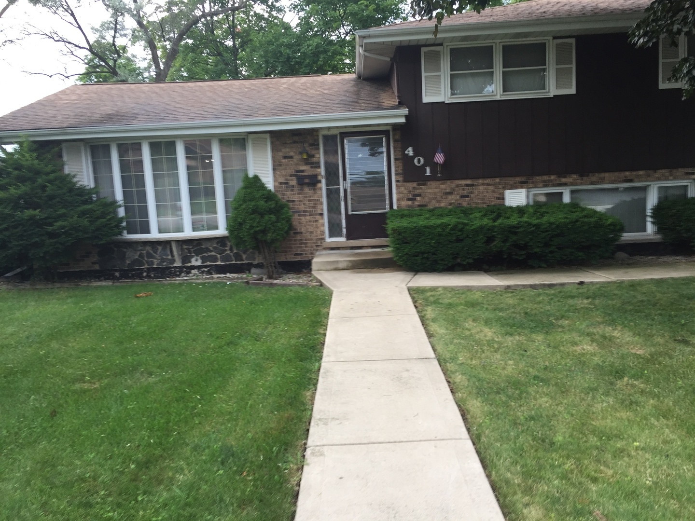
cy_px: 260
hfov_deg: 61.7
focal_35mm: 29
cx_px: 348
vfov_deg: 48.2
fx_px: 582
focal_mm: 4.15
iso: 32
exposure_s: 1/60
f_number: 2.2
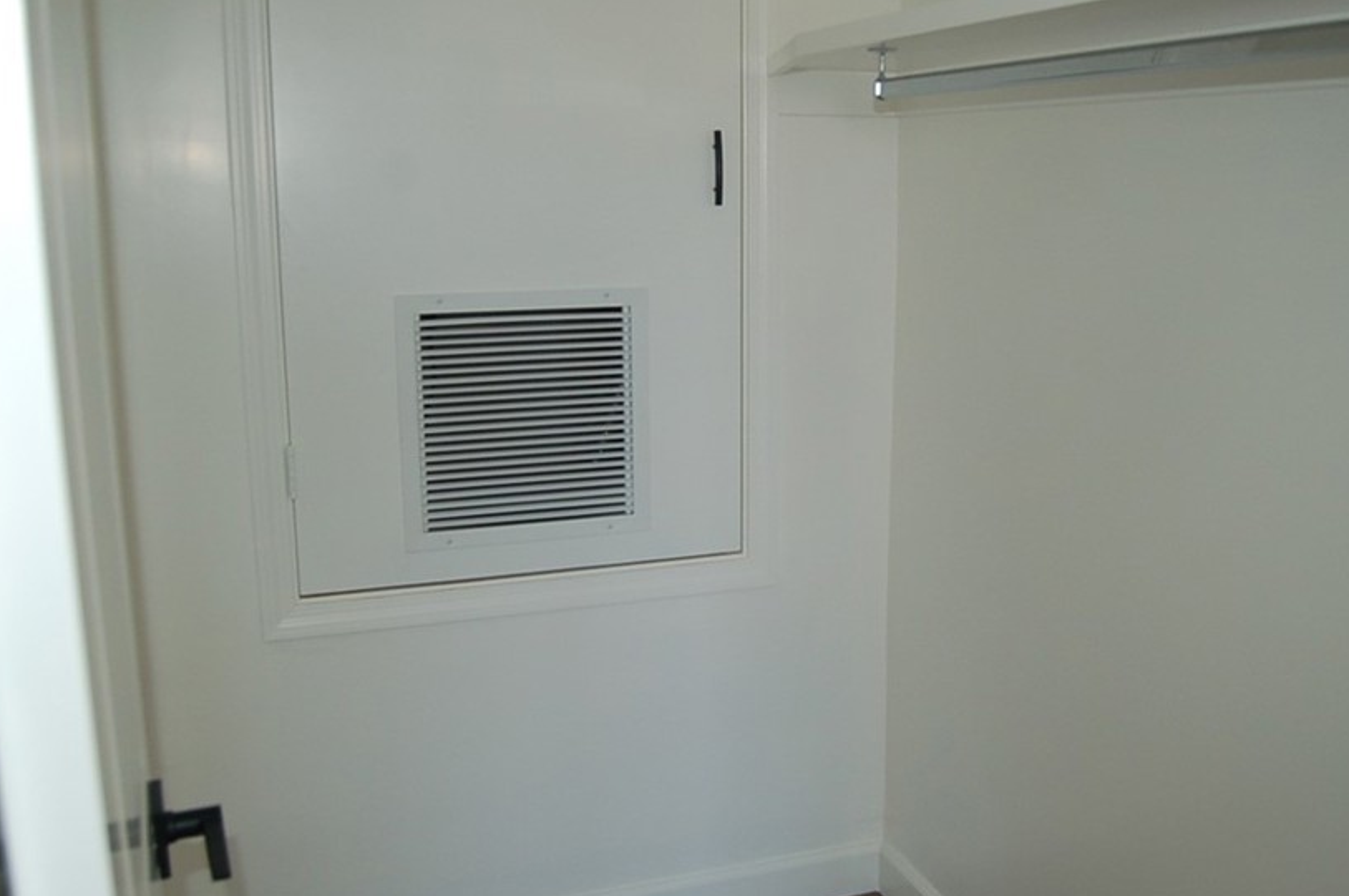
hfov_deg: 55.8
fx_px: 1273
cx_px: 728
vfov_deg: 38.7
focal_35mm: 34
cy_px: 377
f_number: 3.5
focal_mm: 18
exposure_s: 1/100
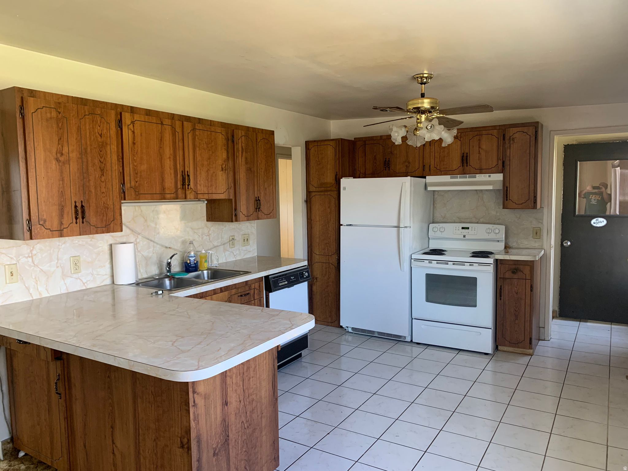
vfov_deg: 53.1
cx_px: 314
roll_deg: +1.7
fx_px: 472
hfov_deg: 67.3
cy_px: 236
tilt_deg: -6.1
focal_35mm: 26
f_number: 1.8
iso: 160
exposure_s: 1/60
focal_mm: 4.25
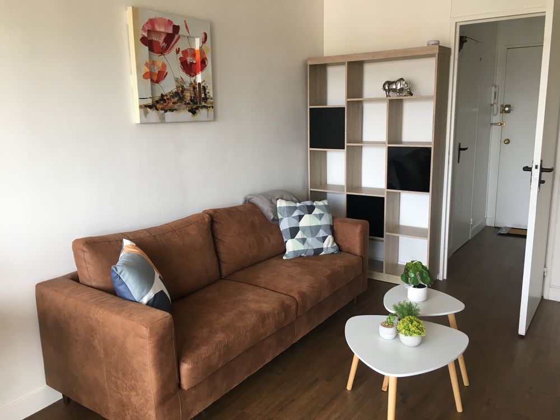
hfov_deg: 61.7
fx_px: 469
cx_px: 280
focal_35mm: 29
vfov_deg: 48.2
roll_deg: +1.2
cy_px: 210
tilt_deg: -10.1
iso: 25
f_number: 2.2
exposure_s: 1/33
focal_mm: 4.15
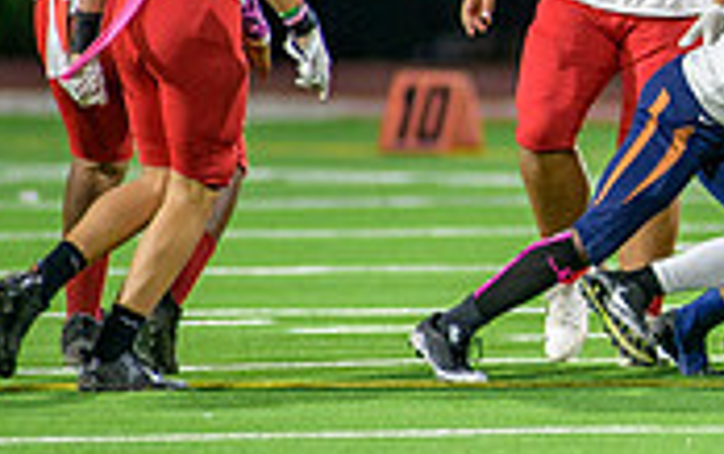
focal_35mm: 1021
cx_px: 1011
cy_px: 144
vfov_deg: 1.3
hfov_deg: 2.1
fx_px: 20159
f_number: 2.8
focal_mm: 300
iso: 1600
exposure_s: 1/400
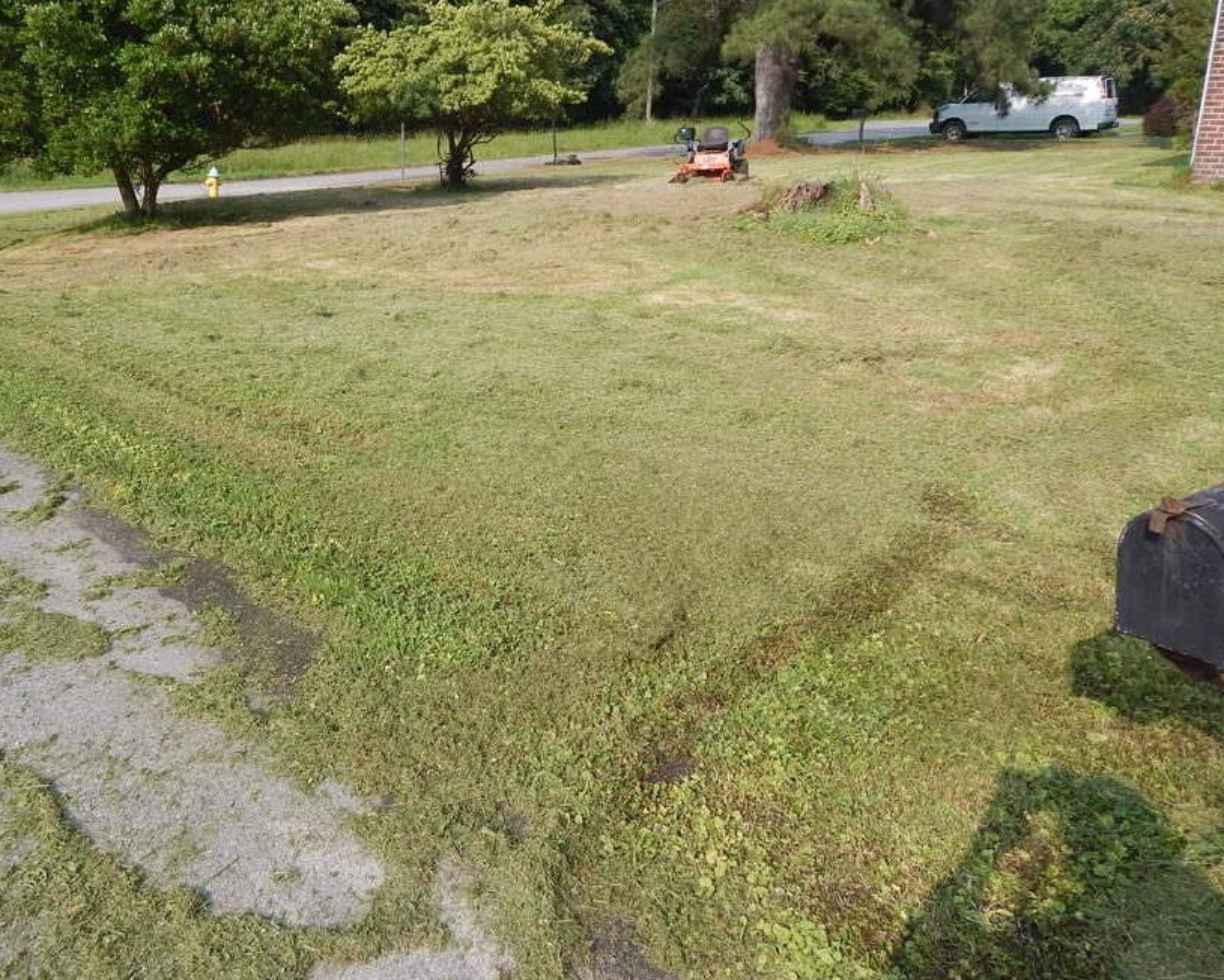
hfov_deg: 63.2
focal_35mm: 27
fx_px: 979
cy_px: 406
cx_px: 462
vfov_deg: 52.9
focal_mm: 4
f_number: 3
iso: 125
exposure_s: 1/800
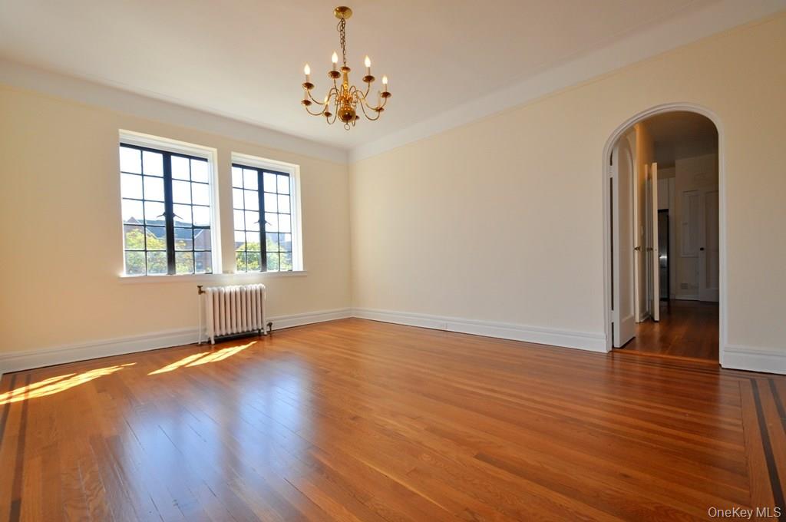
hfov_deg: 100.5
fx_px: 327
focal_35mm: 15
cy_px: 261
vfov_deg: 77.2
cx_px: 393
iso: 360
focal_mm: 10
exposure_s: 1/125
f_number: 5.6
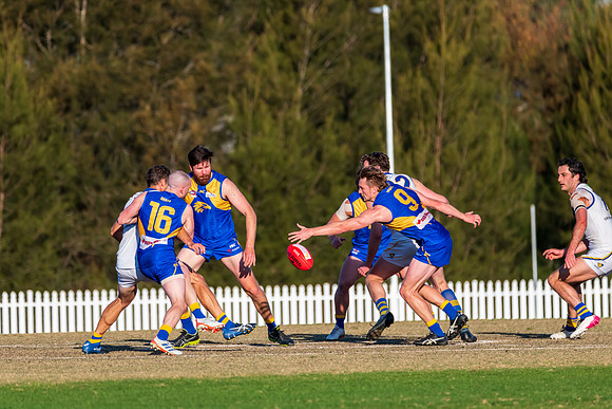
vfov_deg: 2.6
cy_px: 190
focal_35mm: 535
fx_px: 9101
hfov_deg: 3.9
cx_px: 284
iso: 800
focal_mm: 500
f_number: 8
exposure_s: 1/2000
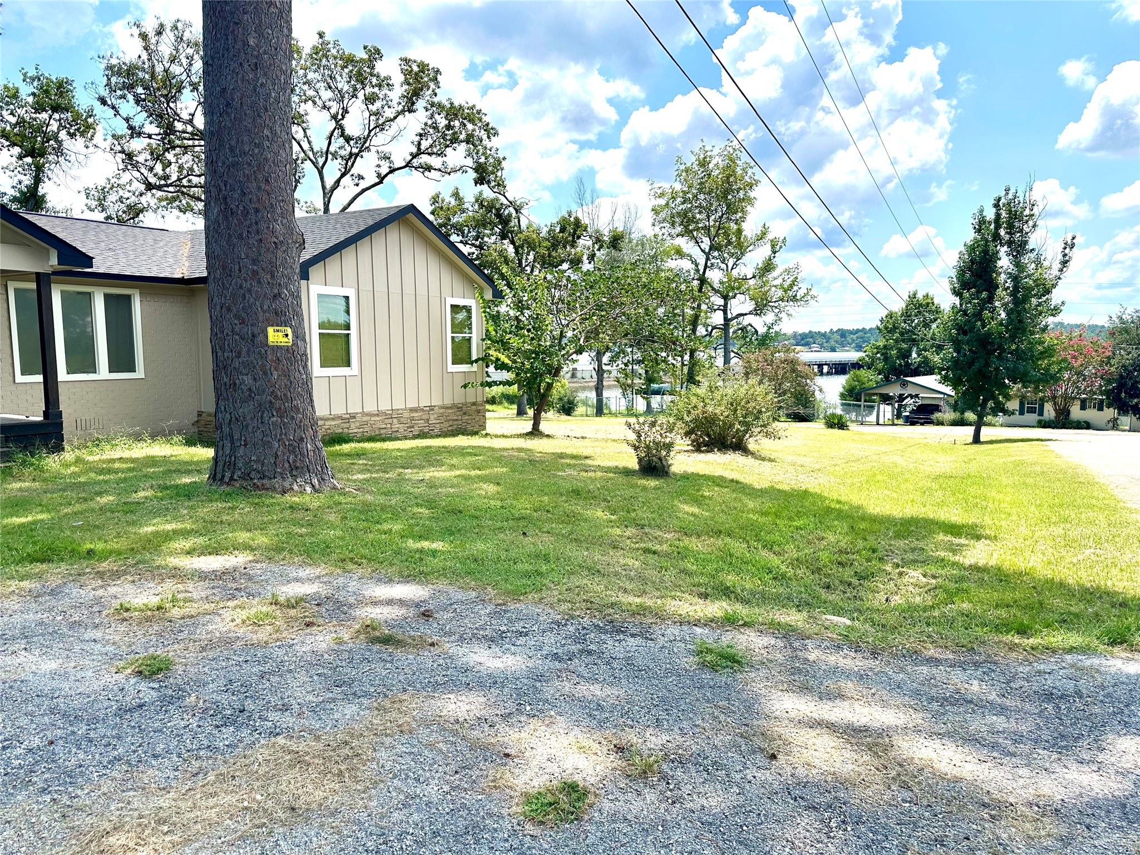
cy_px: 428
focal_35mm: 24
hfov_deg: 71.6
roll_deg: +0.7
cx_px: 570
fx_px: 790
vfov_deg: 56.8
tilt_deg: -5.9
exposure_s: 1/3472
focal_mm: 6.86
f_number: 1.78
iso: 80
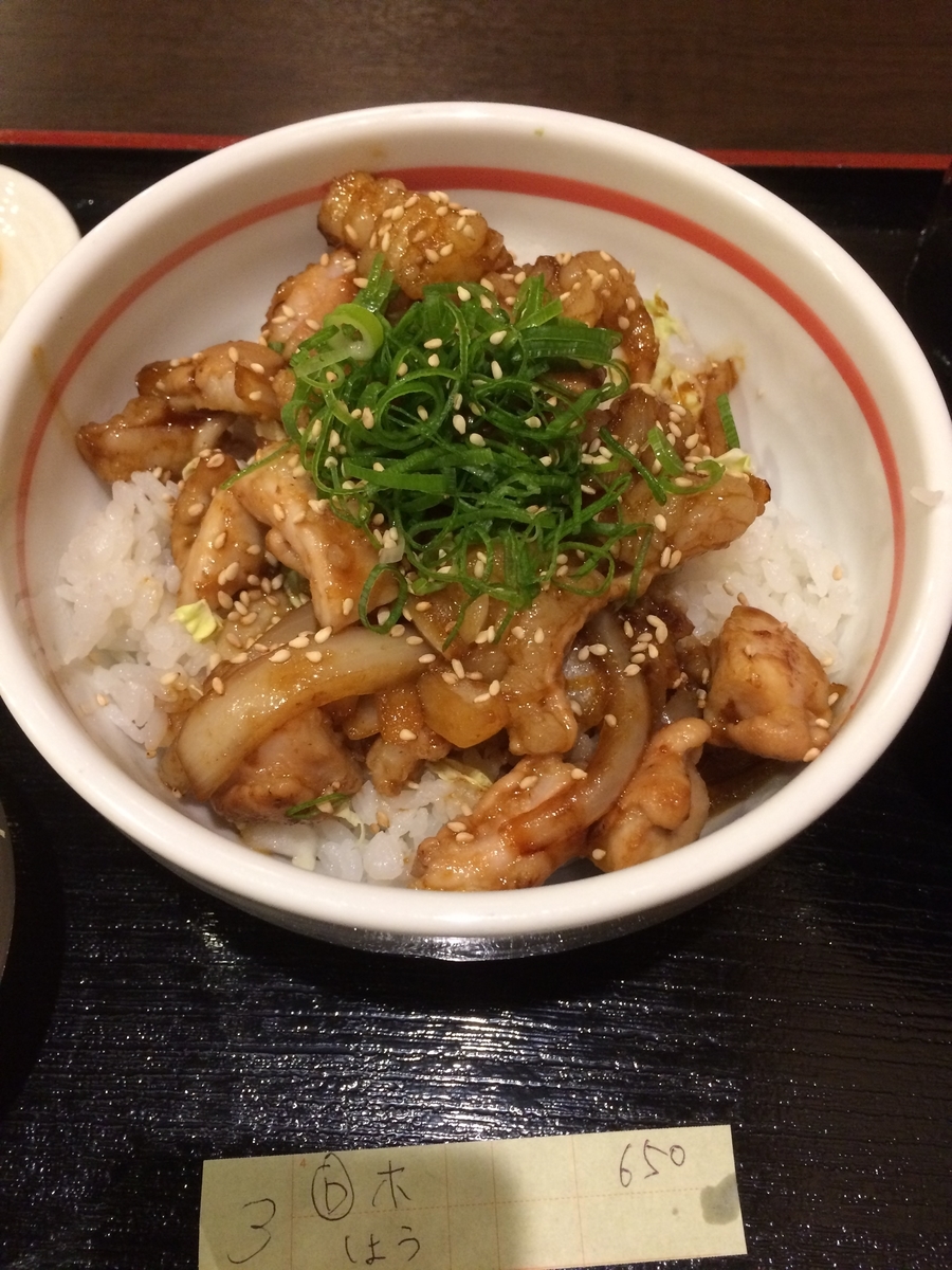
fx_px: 1063
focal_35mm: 29
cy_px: 635
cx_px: 476
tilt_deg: -64.3
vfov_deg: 61.7
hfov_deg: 48.2
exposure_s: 1/24
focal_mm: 4.15
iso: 320
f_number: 2.2
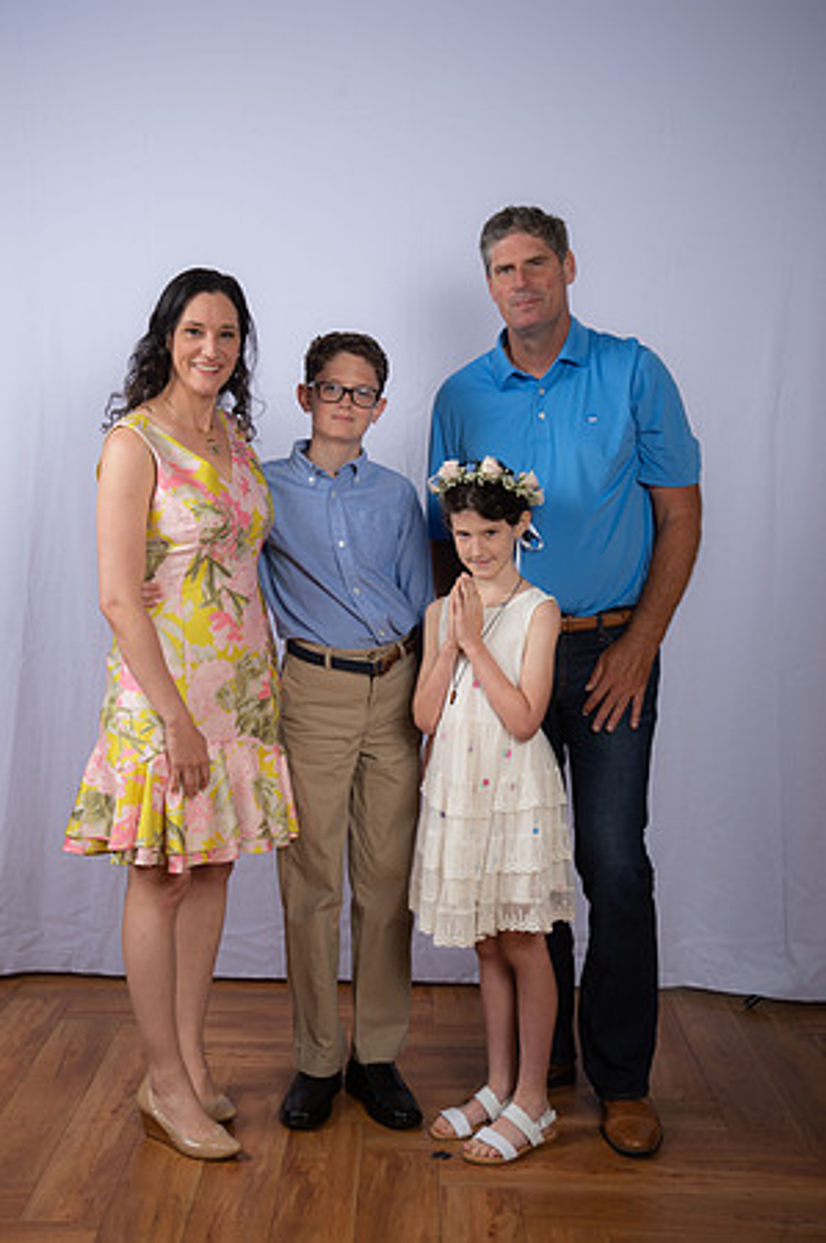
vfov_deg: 39.6
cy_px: 622
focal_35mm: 50
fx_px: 1725
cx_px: 413
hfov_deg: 26.9
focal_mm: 50
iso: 250
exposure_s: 1/160
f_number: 8
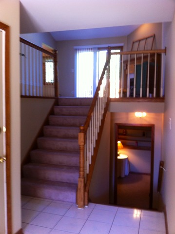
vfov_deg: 52.7
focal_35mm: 35
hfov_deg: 40.6
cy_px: 117
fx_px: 236
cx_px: 88
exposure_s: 1/15
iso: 100
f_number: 2.8
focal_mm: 3.85
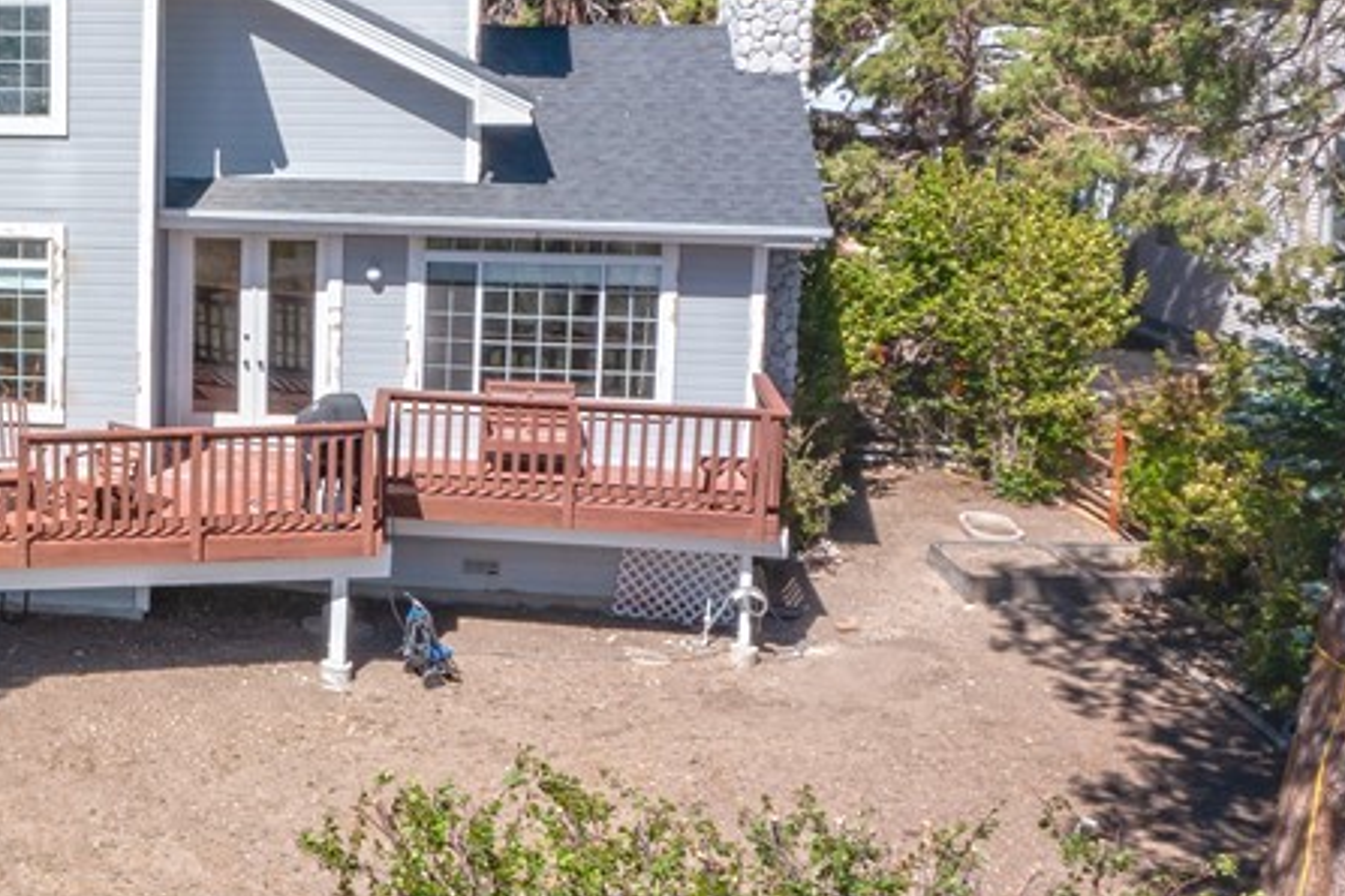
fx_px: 2540
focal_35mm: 68
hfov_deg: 26.7
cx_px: -223
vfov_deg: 19.9
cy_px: 236
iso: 100
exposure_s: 1/320
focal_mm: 10.26
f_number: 7.1
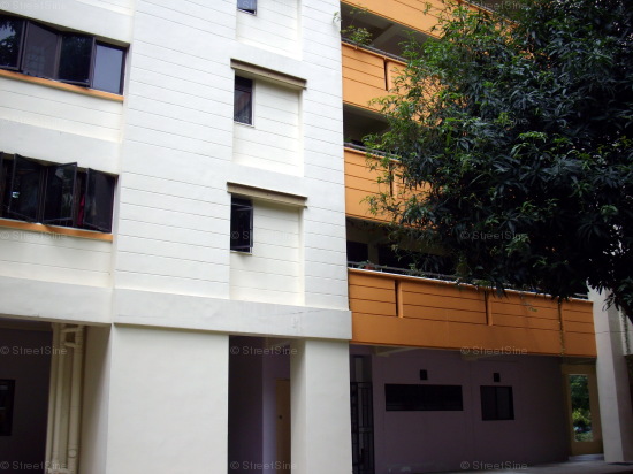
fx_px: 676
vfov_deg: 38.6
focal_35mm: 37
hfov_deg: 50.2
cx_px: 316
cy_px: 237
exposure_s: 1/250
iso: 80
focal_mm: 6.2
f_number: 2.8
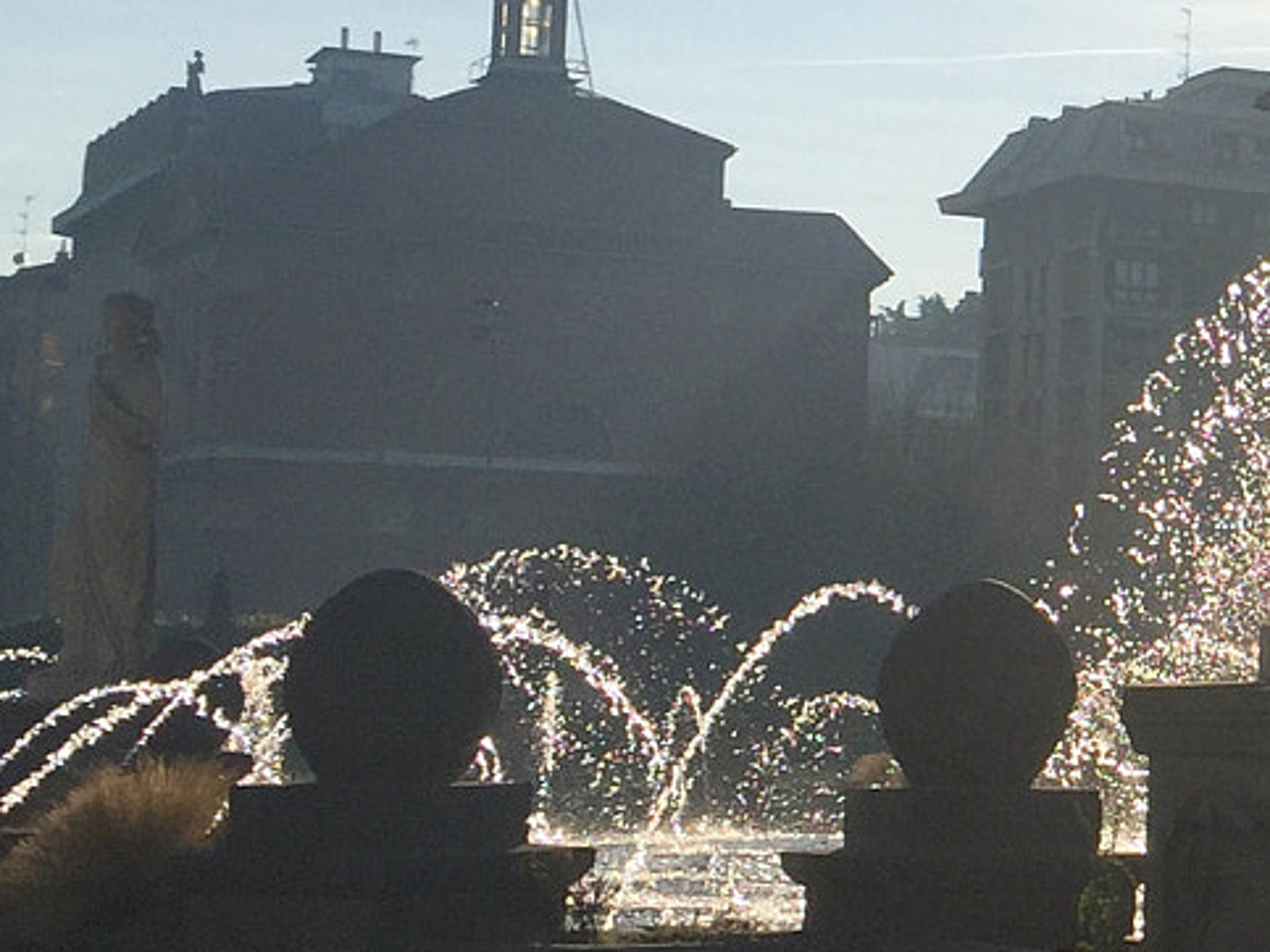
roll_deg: -0.6
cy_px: 419
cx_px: 1938
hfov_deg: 18.1
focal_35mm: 96
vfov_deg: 15.4
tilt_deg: +6.1
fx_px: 3521
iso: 32
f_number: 2.2
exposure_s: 1/4950
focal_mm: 4.15
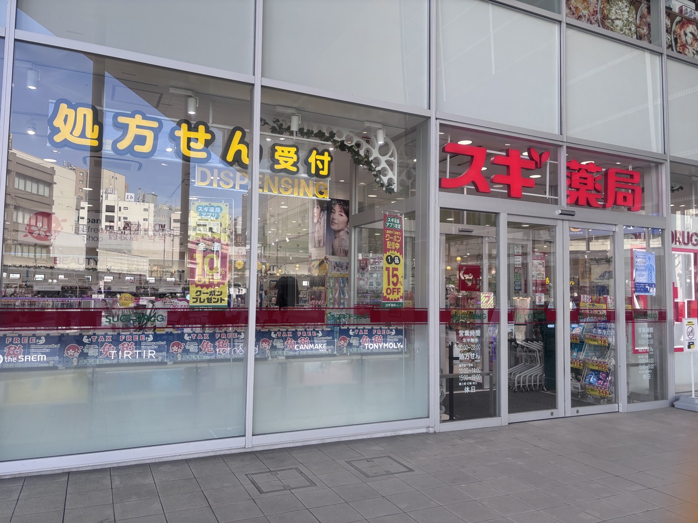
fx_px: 524
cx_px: 349
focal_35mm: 26
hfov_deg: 67.3
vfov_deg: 53.1
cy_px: 262
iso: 50
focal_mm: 5.96
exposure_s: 1/430
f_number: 1.6
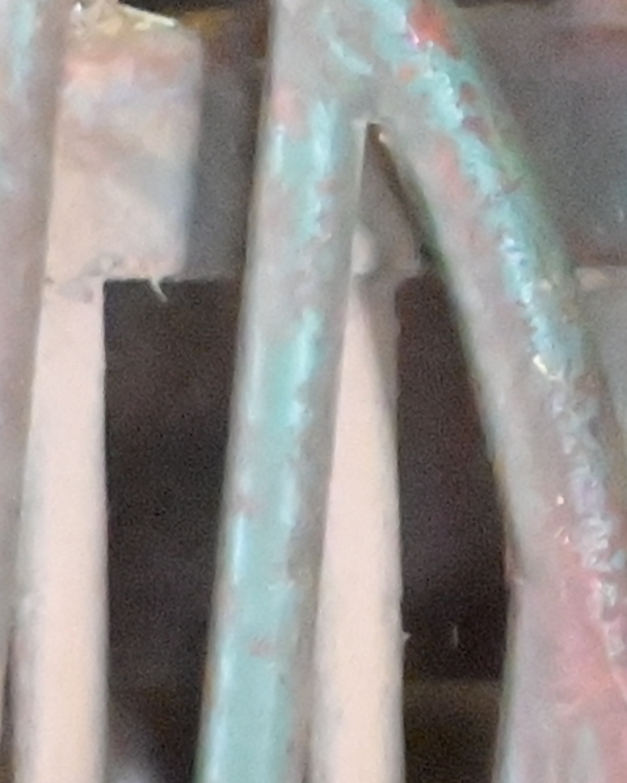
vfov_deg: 8.6
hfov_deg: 7.3
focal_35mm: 210
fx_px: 4869
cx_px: -76
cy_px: -923
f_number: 3.5
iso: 12800
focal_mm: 16
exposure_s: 1/250
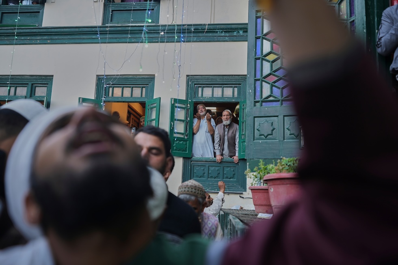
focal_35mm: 35
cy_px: 132
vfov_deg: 37.8
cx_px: 199
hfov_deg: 54.4
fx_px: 387
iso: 100
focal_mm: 35
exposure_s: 1/40
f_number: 2.8
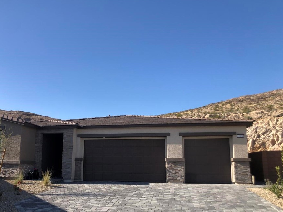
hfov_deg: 55.1
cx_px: 118
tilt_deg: +10.4
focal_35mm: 33
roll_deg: -0.3
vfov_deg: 42.8
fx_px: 270
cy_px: 121
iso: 20
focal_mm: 4
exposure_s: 1/1389
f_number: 1.8
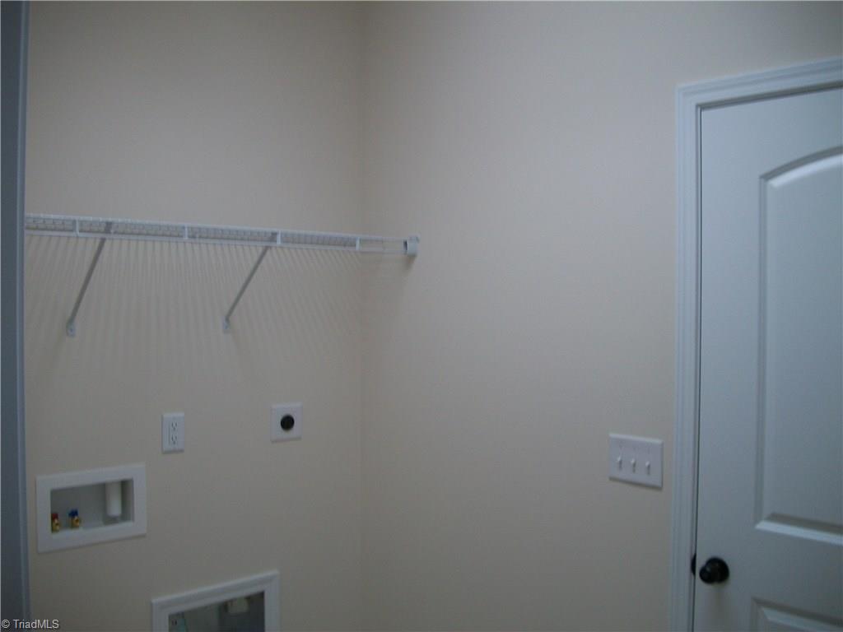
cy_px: 316
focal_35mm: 32
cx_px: 422
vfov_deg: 44.2
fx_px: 779
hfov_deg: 56.8
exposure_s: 1/30
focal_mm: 5.7
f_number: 2.9
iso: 80
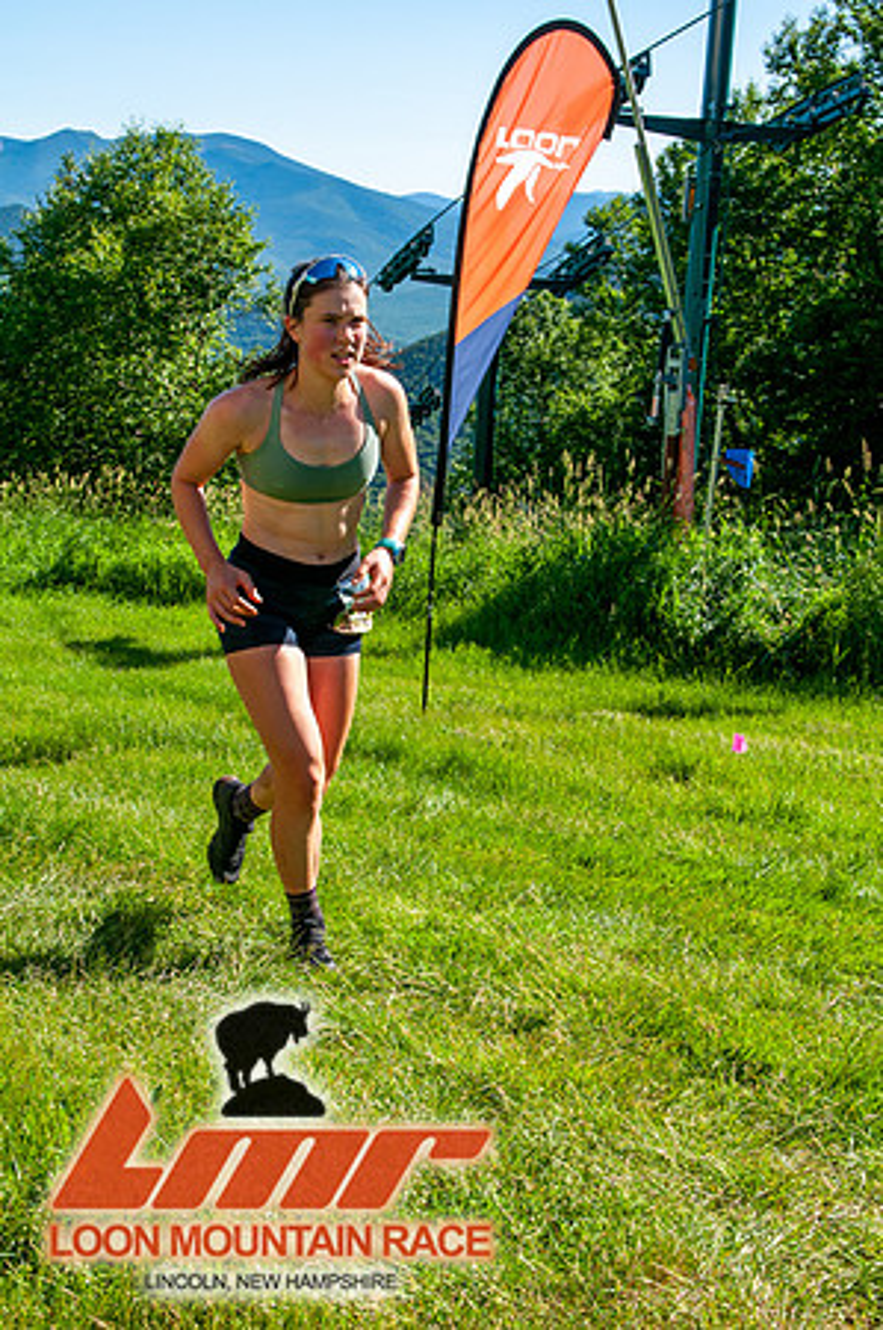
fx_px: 1881
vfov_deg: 38.9
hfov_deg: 26.4
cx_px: 442
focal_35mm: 51
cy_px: 665
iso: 200
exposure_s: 1/400
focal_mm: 34
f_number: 8
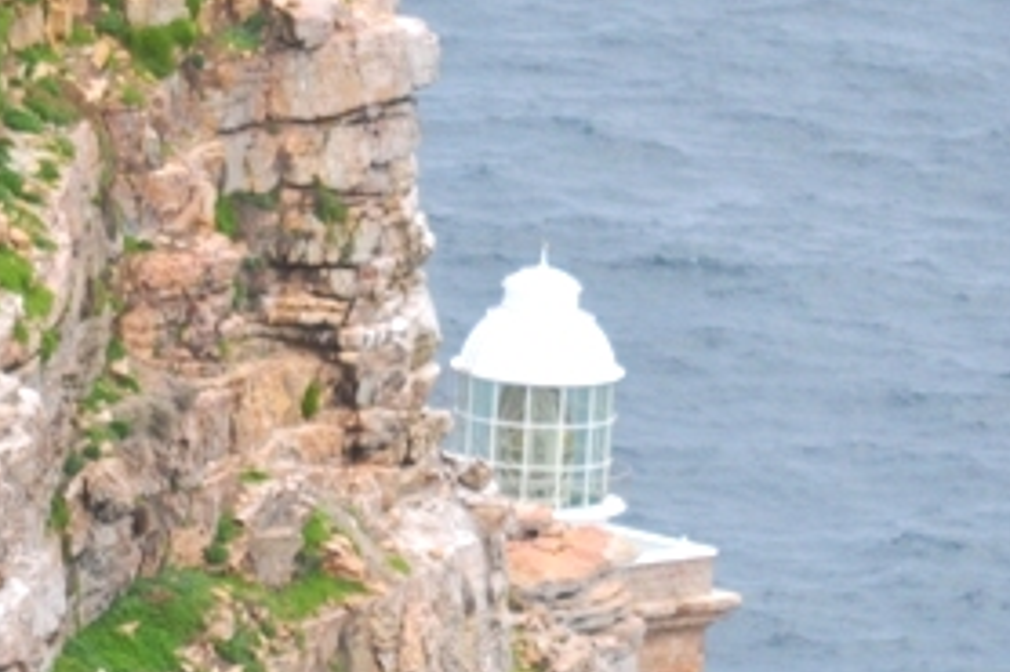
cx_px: 530
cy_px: 416
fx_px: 29075
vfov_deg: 1.3
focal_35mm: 1037
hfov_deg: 2.0
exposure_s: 1/500
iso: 320
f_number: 5.6
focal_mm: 300
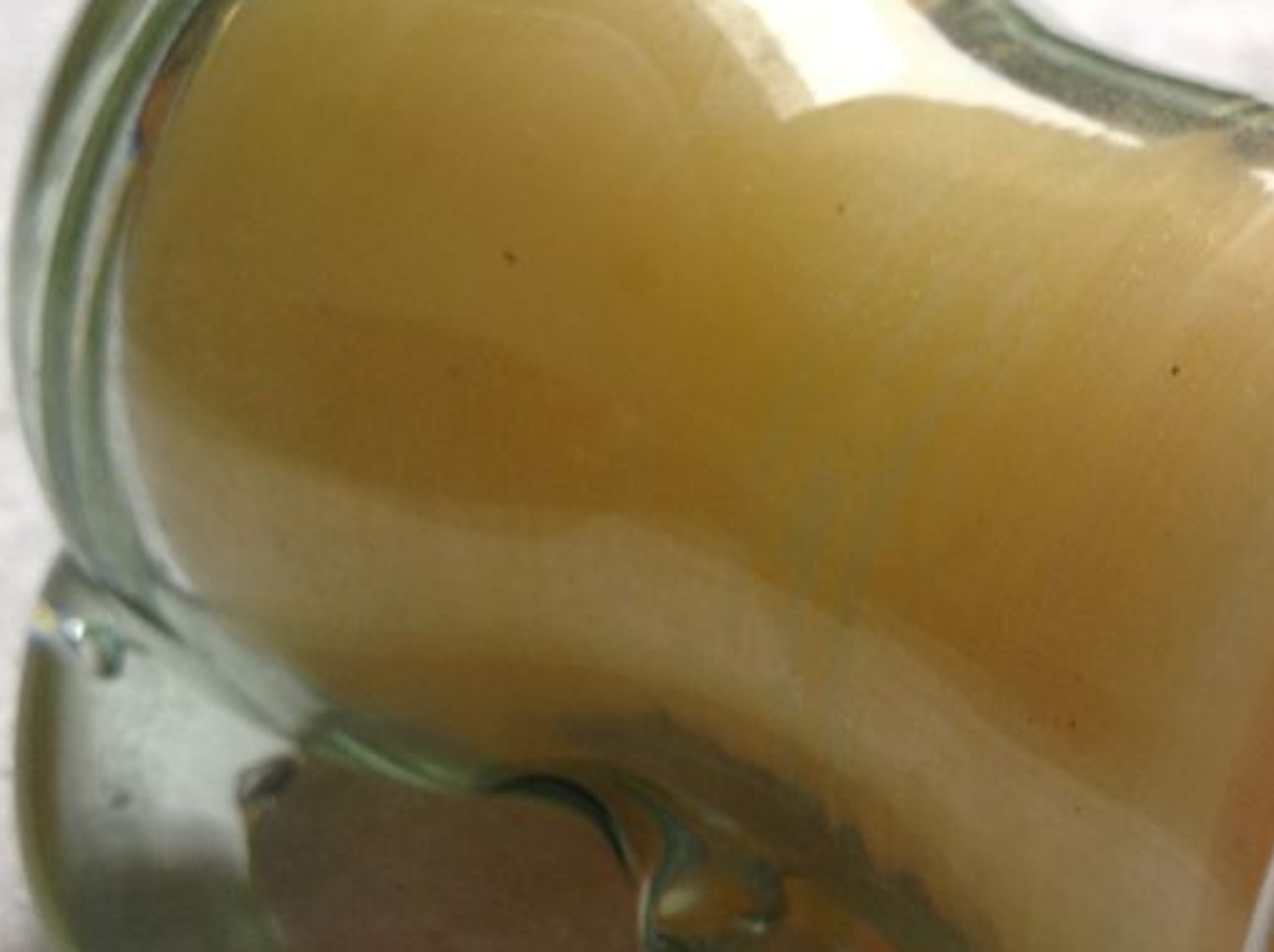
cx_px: 965
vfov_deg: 21.3
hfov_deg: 27.8
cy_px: 526
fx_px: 2536
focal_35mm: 69
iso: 64
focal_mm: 4.28
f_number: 2.4
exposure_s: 1/20
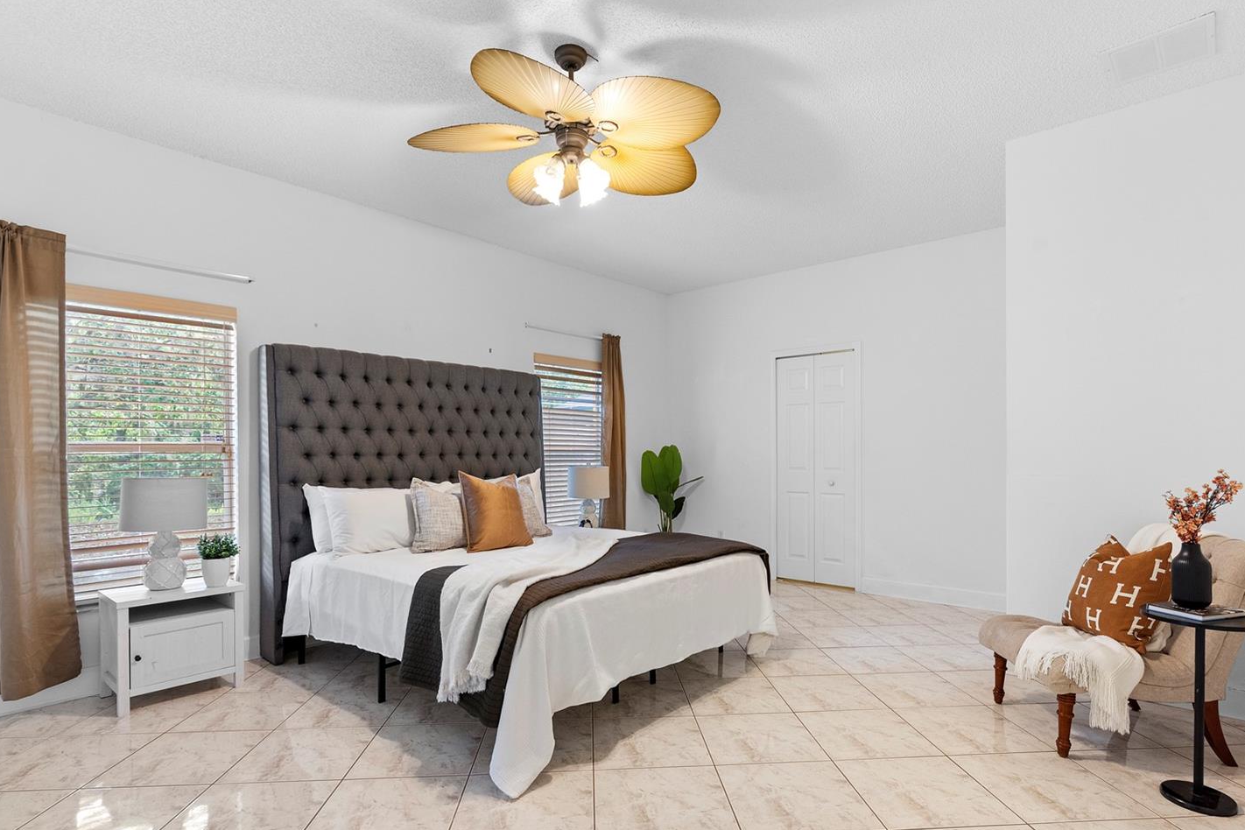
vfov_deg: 67.2
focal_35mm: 18
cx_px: 635
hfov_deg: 90.0
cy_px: 458
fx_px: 622
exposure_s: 1/5
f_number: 8
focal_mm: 16
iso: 800
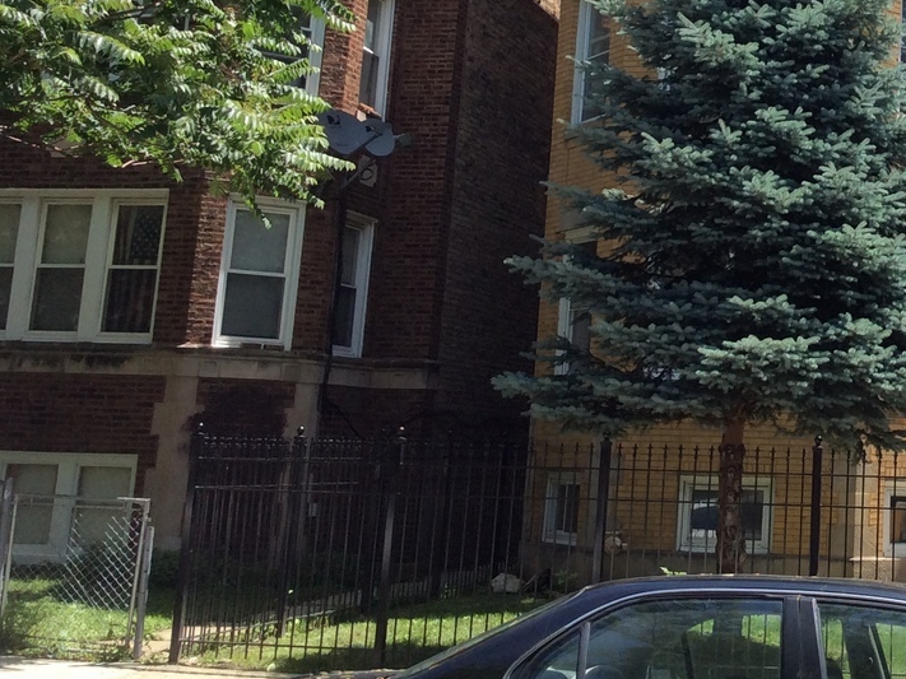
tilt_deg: +10.7
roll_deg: -0.7
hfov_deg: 28.3
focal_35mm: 65
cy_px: 94
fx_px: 1701
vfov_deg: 22.1
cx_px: 877
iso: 32
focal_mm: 3.3
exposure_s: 1/657
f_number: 2.4
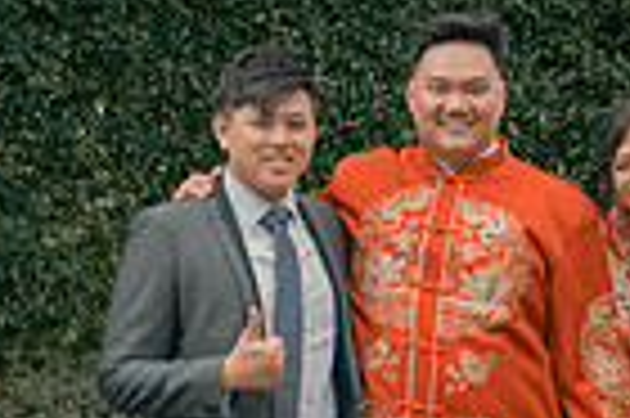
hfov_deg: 14.9
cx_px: 446
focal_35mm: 137
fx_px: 2395
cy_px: 191
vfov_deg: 10.0
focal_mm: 33
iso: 400
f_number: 5.6
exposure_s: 1/160
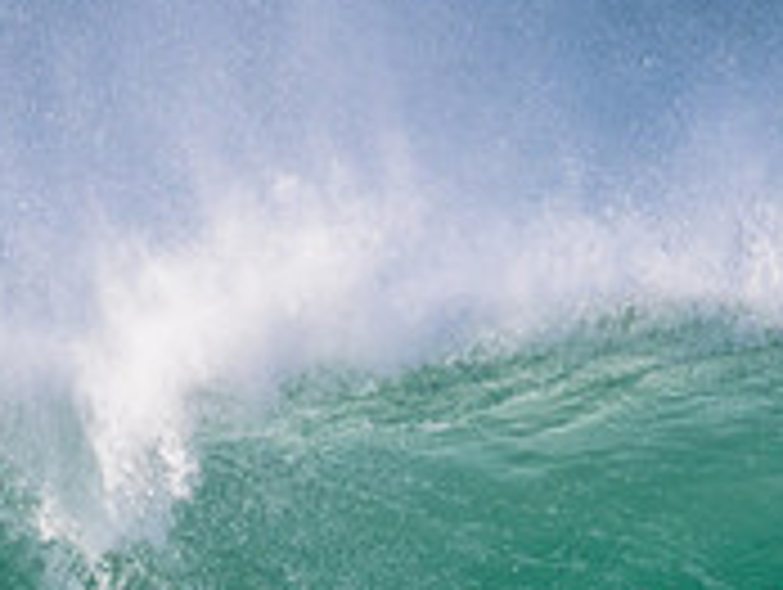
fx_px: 58077
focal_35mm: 2564
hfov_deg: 0.8
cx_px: 526
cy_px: 768
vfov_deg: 0.6
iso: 2200
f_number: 11
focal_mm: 800
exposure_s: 1/2000
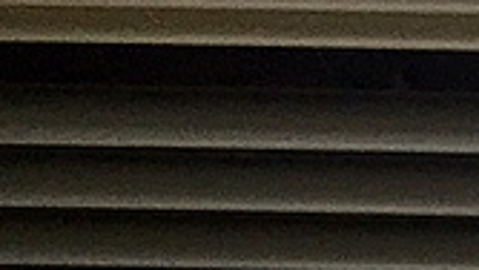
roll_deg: -1.2
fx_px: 3074
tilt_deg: +7.2
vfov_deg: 4.4
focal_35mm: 242
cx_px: 1383
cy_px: 1278
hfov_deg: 7.8
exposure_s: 1/50
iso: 25
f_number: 2.2
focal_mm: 4.15
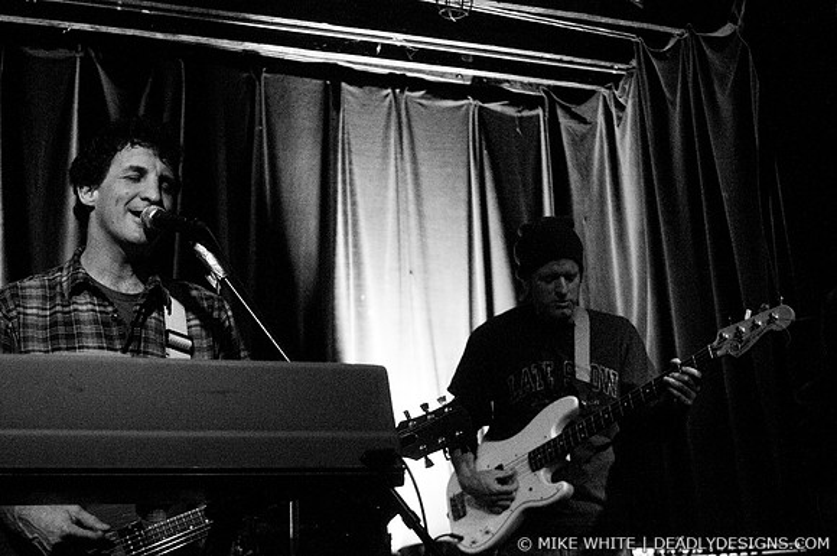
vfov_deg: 25.7
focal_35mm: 52
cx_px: 418
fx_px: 1219
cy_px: 278
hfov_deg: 37.9
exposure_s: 1/60
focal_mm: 35
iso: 2500
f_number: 2.8
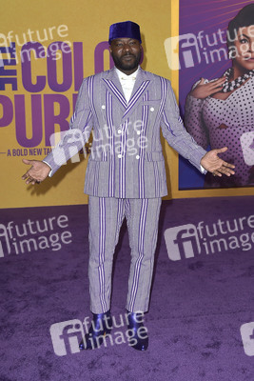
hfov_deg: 31.9
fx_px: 444
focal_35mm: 42
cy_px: 190
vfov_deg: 46.4
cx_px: 127
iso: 320
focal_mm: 42
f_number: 6.3
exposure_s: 1/250
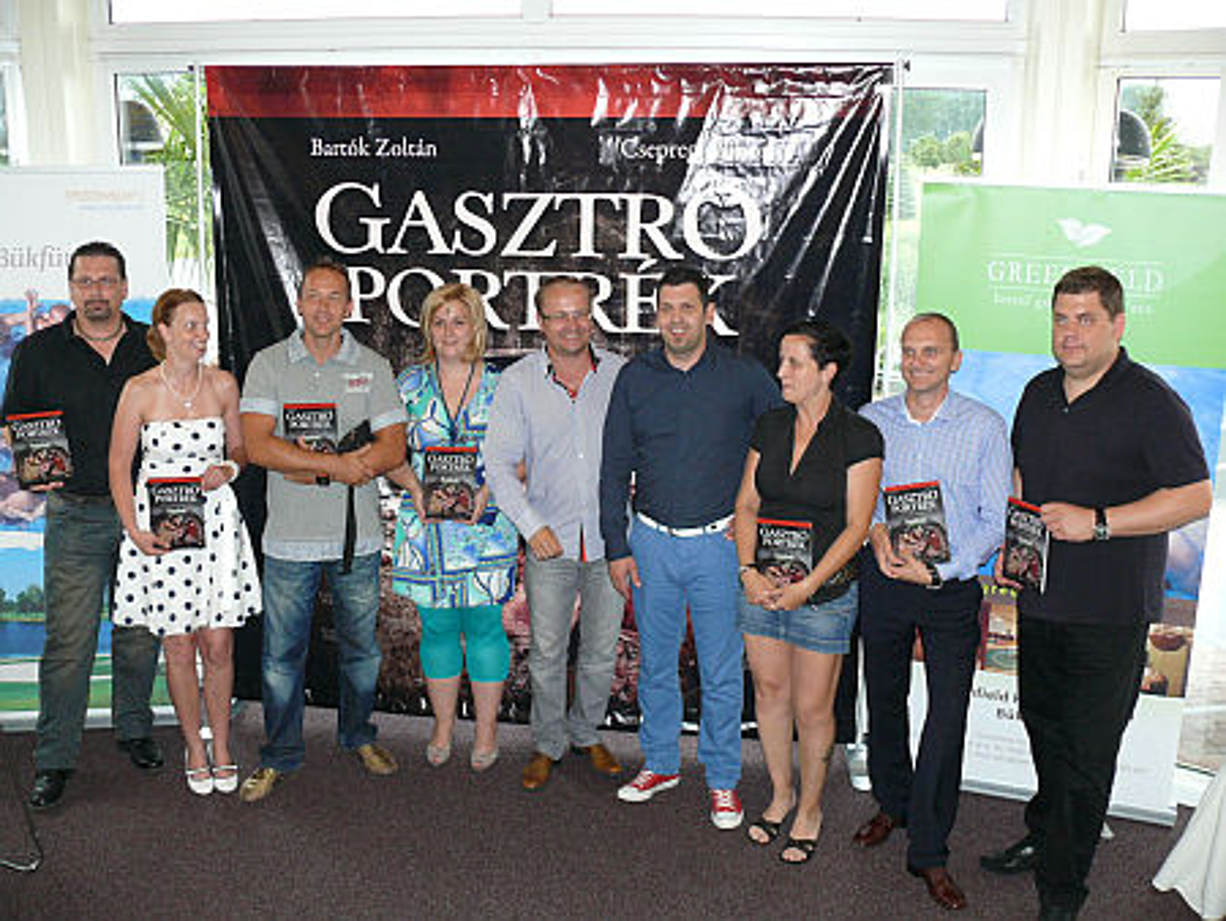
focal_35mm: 35
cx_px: 613
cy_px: 460
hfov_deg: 52.6
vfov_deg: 40.7
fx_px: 1240
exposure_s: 1/30
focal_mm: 7.4
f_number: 2.8
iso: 160
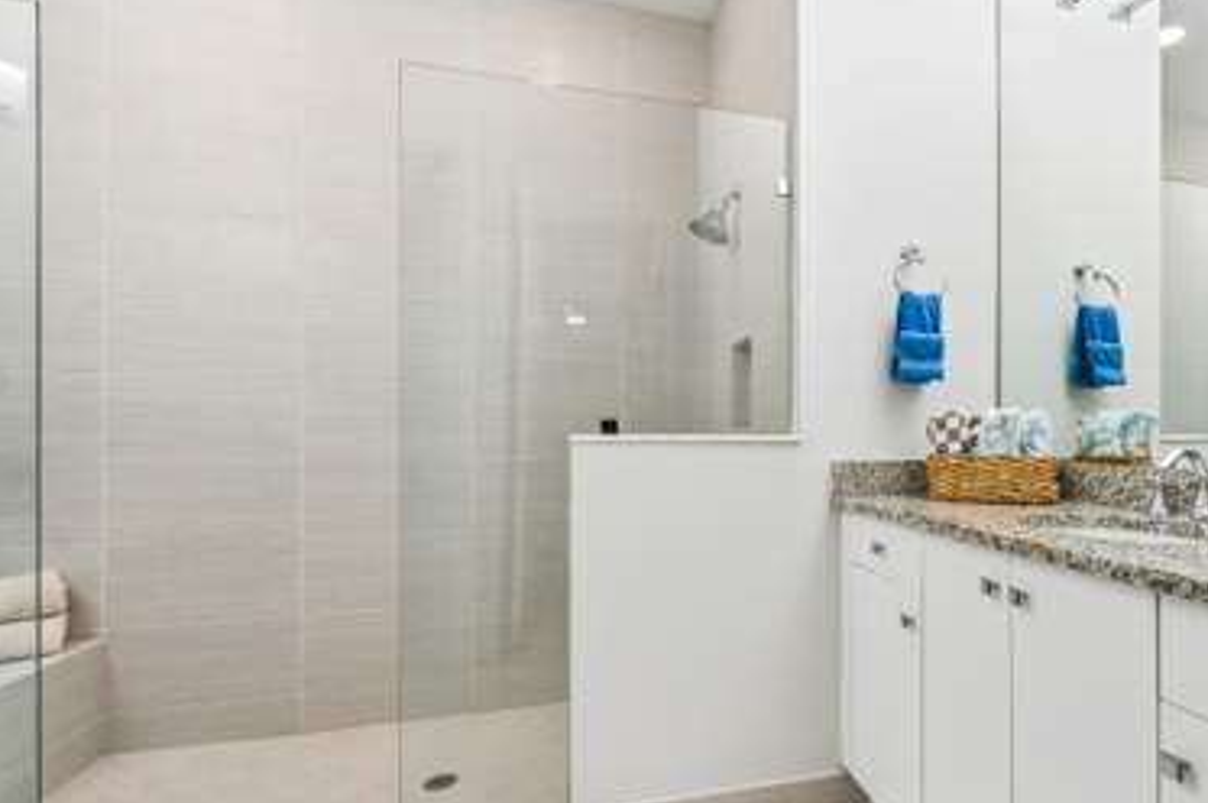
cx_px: 771
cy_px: 445
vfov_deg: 67.1
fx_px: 603
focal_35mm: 18
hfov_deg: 87.9
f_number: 9
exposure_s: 1/6
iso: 250
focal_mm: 14
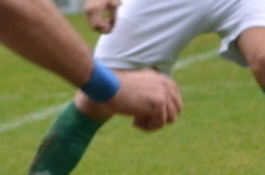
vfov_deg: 1.6
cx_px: -37
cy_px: 116
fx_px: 6157
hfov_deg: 2.5
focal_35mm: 839
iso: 320
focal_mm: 70
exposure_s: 1/200
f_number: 4.5
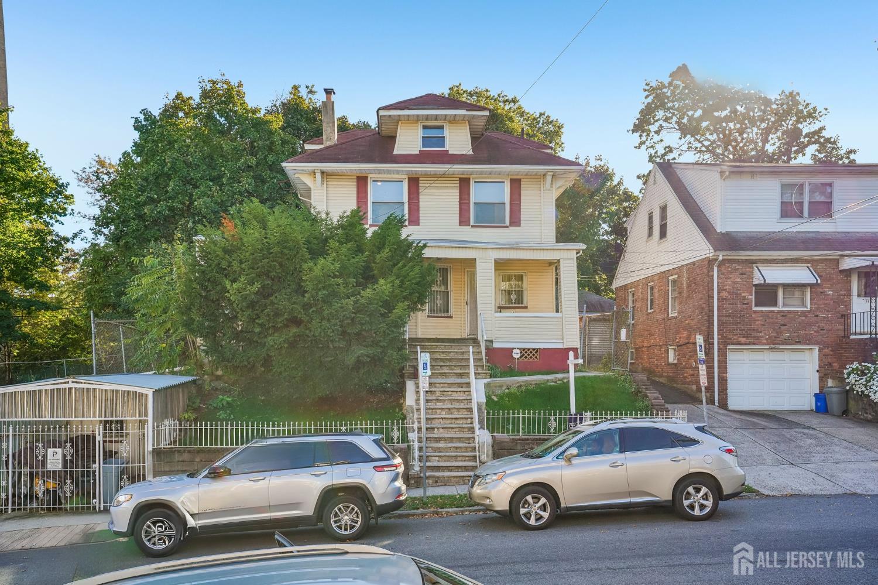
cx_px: 439
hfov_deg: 61.9
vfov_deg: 43.6
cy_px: 292
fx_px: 731
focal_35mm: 30
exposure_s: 1/160
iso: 200
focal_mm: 30
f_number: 8
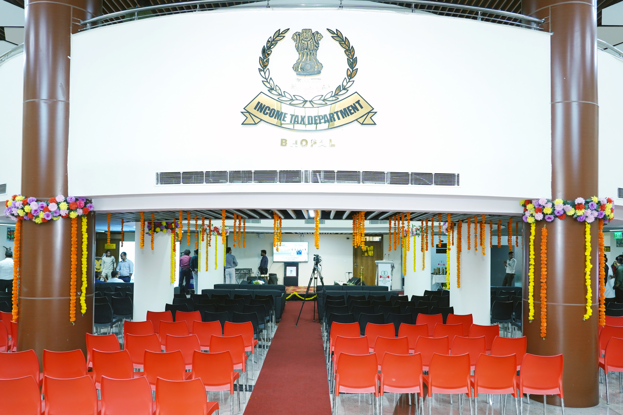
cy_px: 208
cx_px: 312
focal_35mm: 24
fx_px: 415
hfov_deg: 73.7
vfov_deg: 53.1
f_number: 4
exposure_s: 1/160
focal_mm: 24
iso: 1600
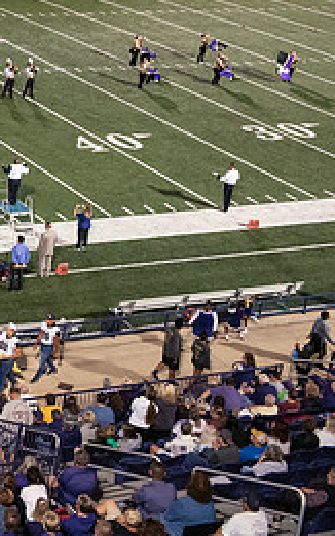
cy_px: 145
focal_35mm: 77
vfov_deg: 26.5
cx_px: -236
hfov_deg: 15.1
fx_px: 1125
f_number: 5
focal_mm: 34
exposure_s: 1/320
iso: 6400
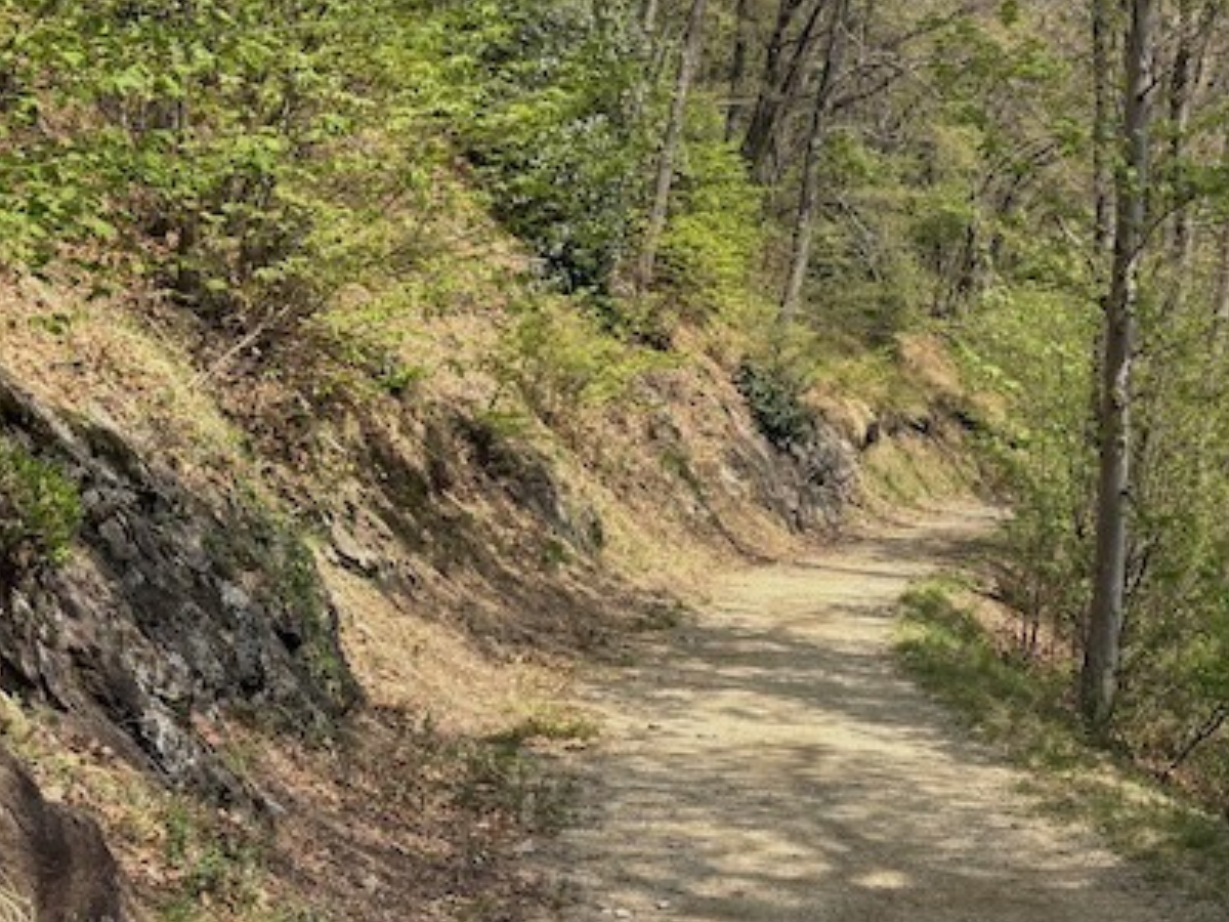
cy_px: 301
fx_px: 1846
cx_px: 916
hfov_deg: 36.0
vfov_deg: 27.8
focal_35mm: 52
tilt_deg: +3.5
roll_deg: -1.9
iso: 50
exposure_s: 1/1393
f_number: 1.6
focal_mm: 5.96
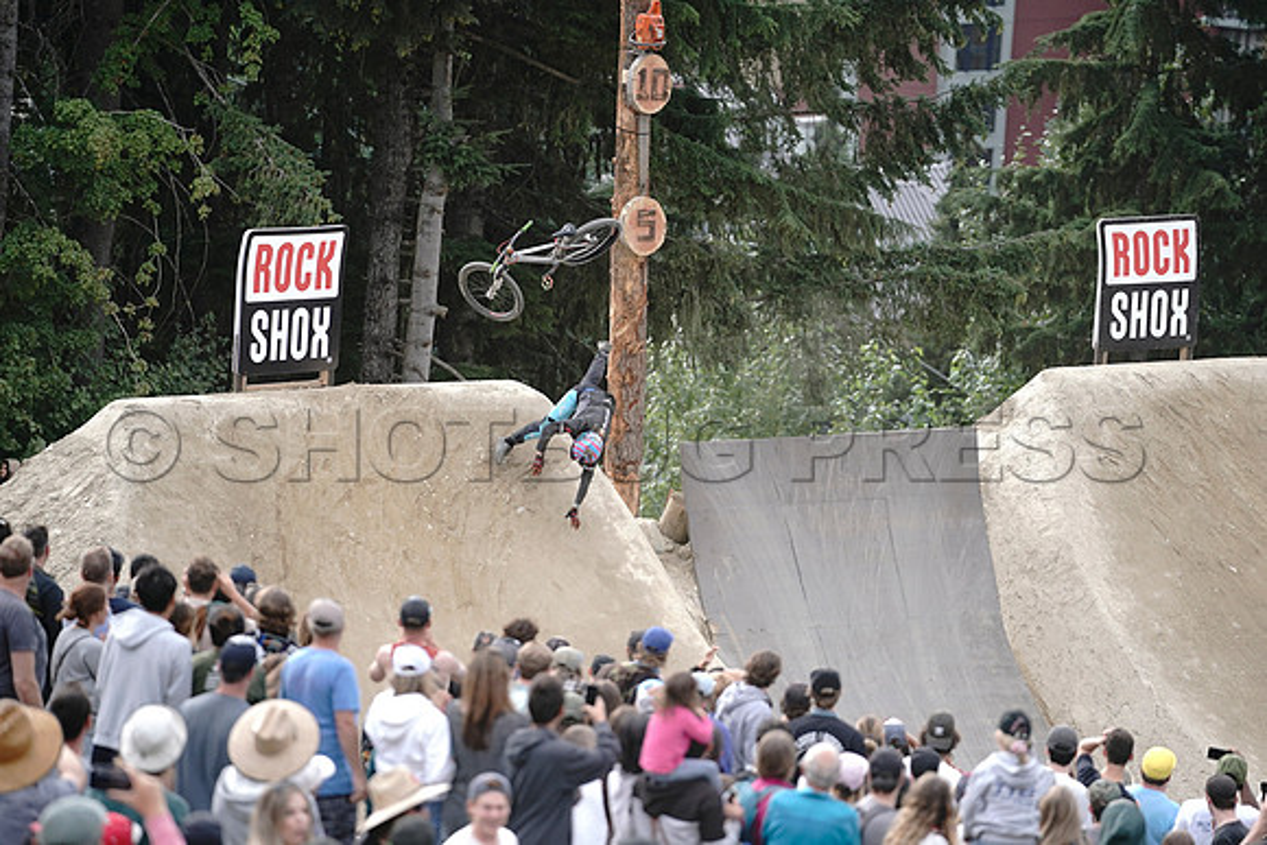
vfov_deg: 7.2
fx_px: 6723
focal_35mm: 191
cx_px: 634
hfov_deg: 10.8
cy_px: 422
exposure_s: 1/1000
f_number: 2.8
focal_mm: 191
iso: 500
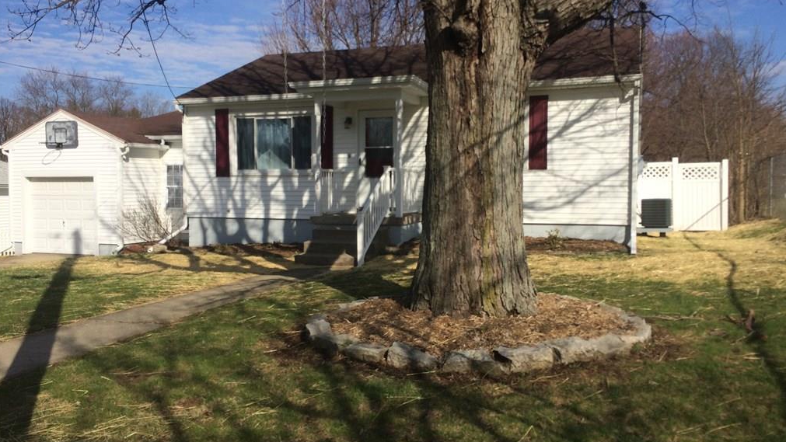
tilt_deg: -3.4
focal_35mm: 32
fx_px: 667
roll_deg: +0.5
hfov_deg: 61.0
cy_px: 211
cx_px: 394
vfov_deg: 36.7
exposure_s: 1/3425
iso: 32
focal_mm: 4.15
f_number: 2.2
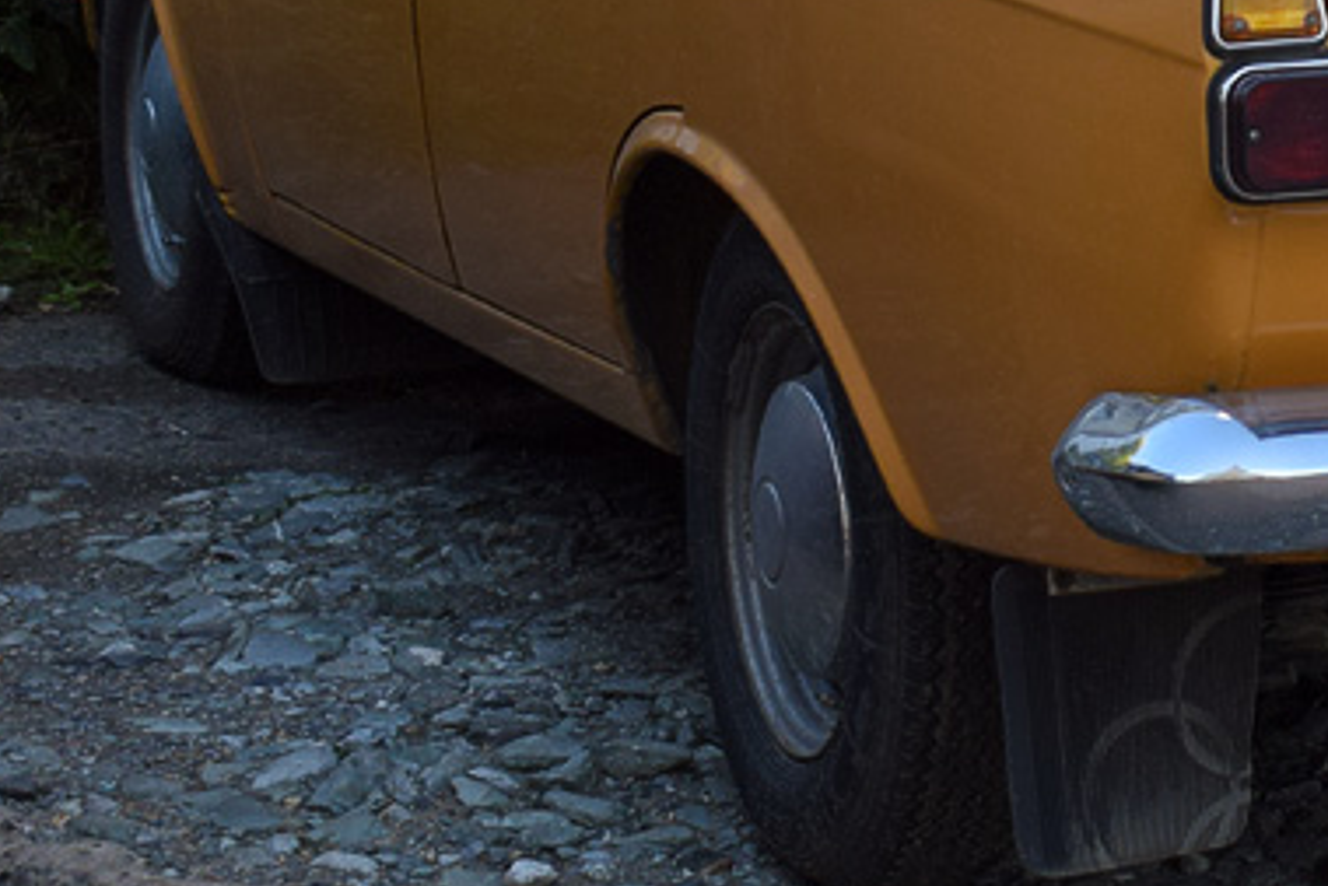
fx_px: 5609
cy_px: -301
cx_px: 1545
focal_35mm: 152
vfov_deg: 8.9
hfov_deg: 13.2
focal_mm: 32
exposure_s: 1/250
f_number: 6.3
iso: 200
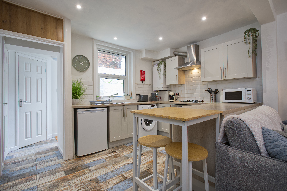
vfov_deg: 73.8
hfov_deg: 96.7
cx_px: 144
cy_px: 96
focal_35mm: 16
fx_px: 128
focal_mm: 16
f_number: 8
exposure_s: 1/5
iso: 160
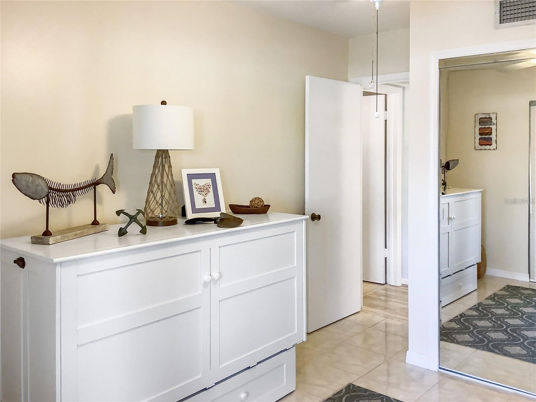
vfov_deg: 45.4
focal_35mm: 31
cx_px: 268
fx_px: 480
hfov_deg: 58.4
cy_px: 201
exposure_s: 1/60
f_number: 2.4
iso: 160
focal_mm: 3.3
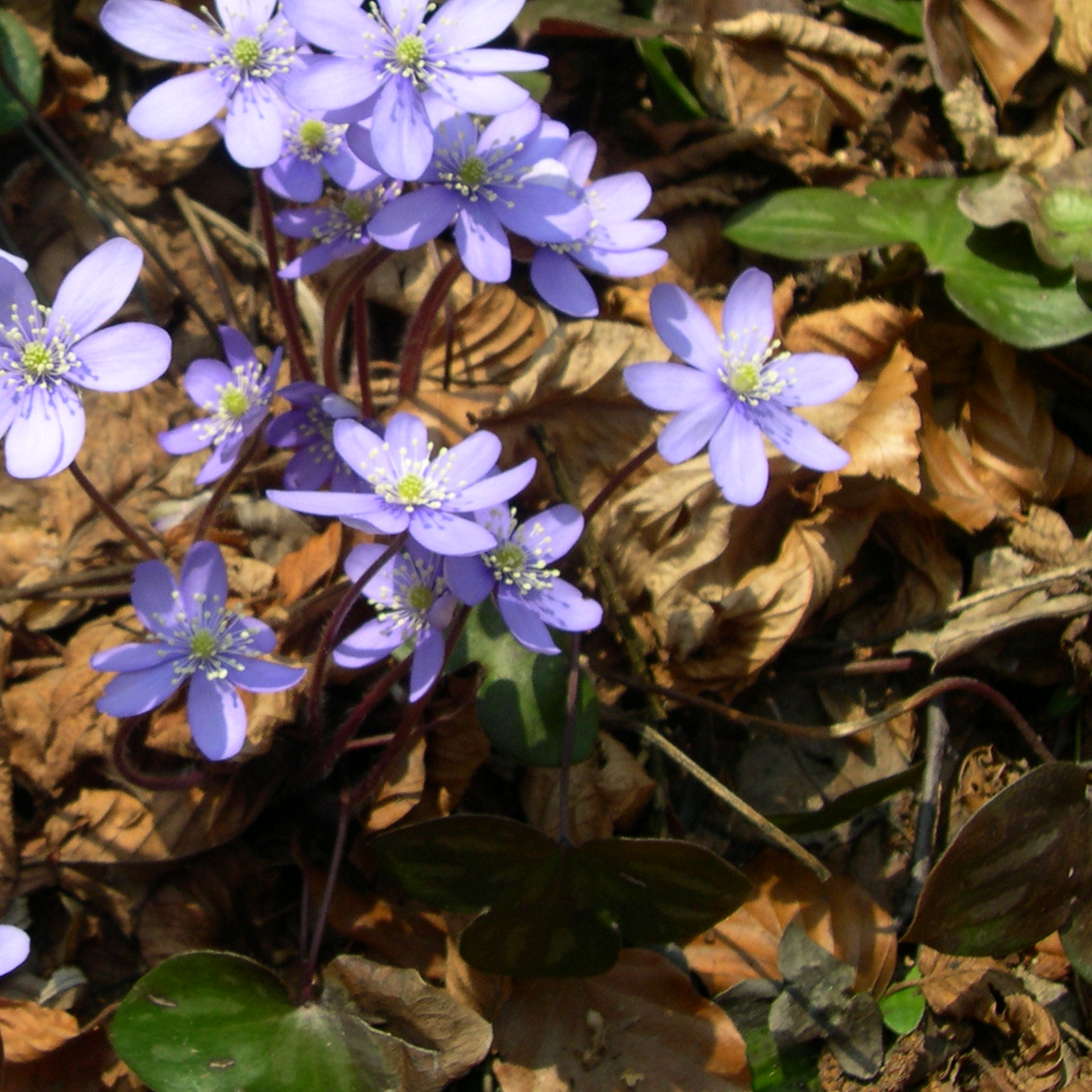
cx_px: 103
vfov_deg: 25.9
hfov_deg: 25.3
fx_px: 2356
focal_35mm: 66
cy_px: 354
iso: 100
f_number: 7.6
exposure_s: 1/90.2
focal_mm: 8
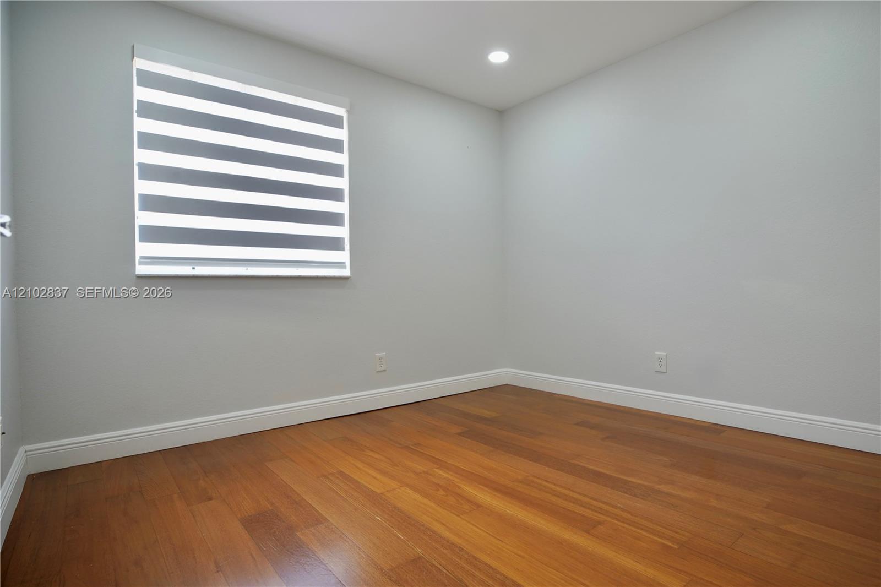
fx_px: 391
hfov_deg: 96.7
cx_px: 440
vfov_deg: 73.7
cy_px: 294
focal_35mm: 16
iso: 800
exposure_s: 1/160
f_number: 4
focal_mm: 16
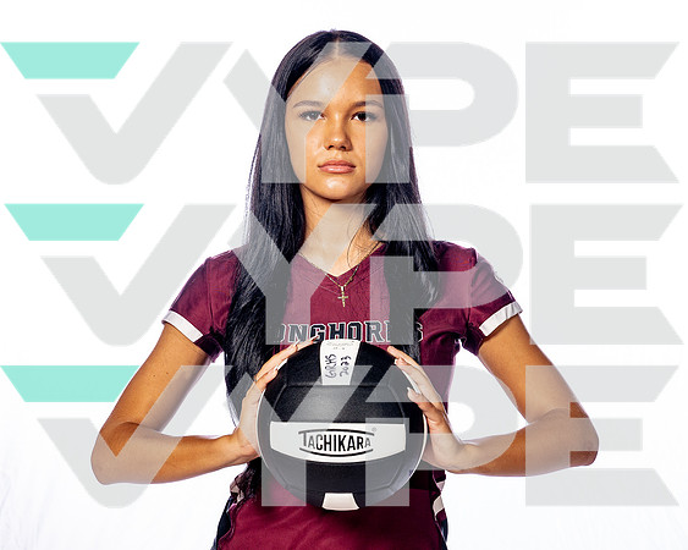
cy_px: 302
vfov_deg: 20.5
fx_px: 1519
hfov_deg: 25.5
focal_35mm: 75
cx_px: 315
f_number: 7.1
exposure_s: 1/250
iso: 250
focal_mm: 57
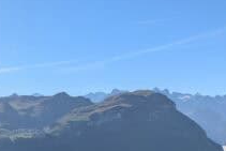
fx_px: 465
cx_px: 31
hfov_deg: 26.6
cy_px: 165
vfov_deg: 17.8
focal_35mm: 74
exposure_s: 1/3086
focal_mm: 5.4
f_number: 1.9
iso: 46
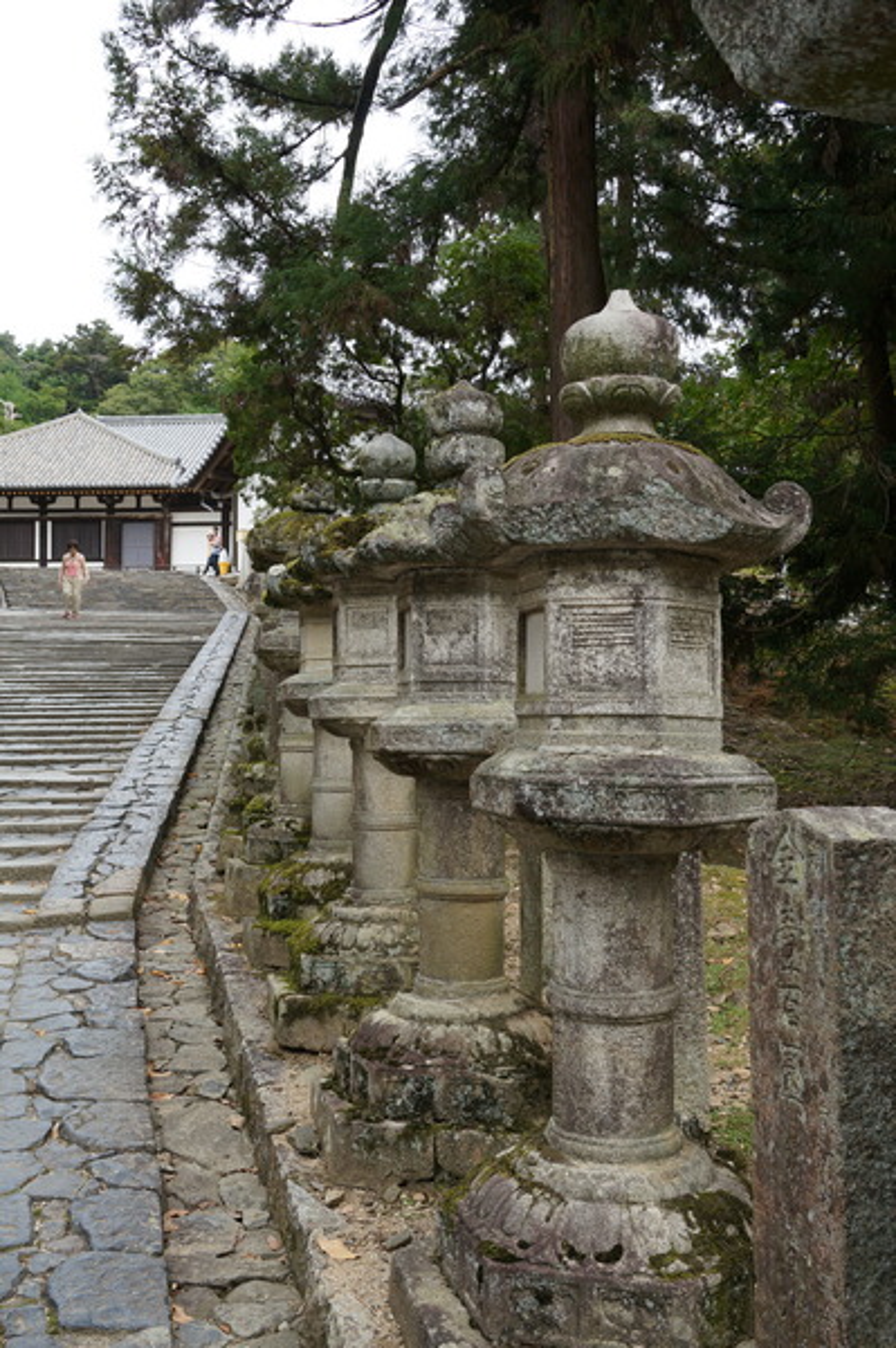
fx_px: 1234
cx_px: 448
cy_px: 674
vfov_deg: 57.3
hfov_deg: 39.9
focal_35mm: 33
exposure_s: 1/80
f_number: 6.3
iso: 100
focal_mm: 22
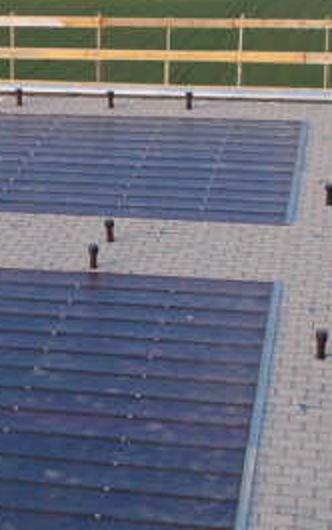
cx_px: 29
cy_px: 230
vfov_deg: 21.6
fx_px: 1388
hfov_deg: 13.5
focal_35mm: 96
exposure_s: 1/125
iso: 80
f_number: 3.2
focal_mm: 4.6
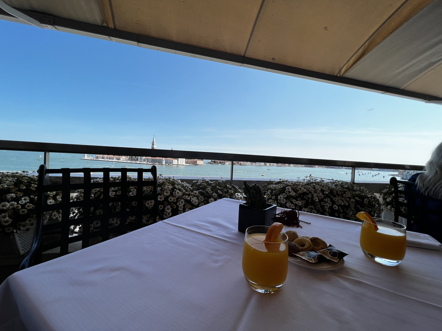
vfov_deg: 89.9
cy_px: 166
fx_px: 166
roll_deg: -2.8
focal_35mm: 13
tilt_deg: -2.1
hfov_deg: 106.2
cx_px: 221
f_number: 1.8
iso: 32
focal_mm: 1.57
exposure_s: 1/2222
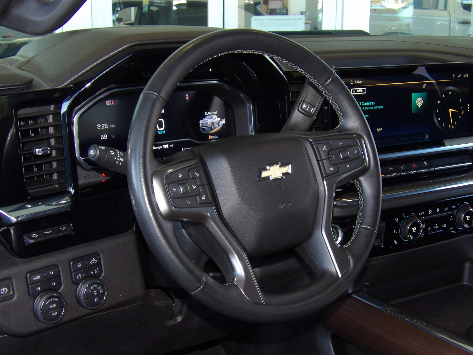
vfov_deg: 30.3
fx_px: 656
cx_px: 236
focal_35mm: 48
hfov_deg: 39.7
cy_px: 179
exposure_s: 1/29
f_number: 3.8
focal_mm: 8.2
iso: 200
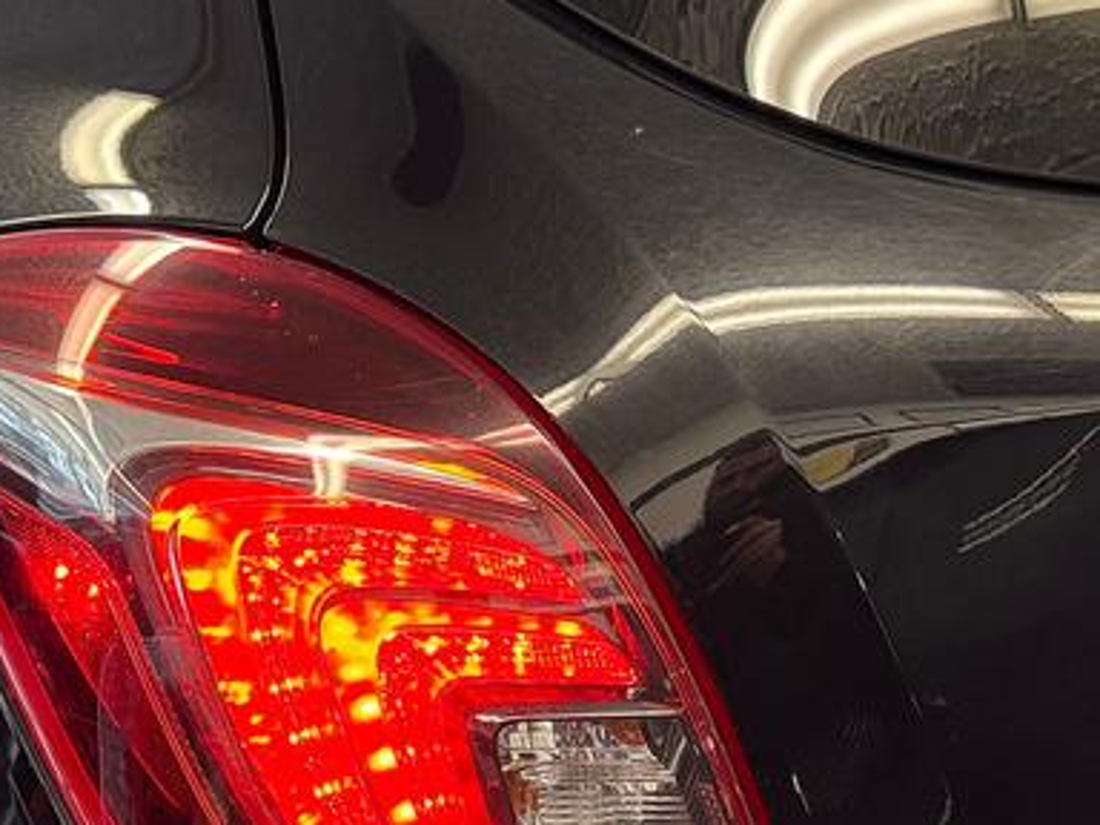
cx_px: 556
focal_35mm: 80
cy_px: 862
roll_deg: -1.0
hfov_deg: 24.4
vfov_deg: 17.9
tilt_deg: -22.5
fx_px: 2542
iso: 200
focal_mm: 6.76
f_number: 1.78
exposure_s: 1/50
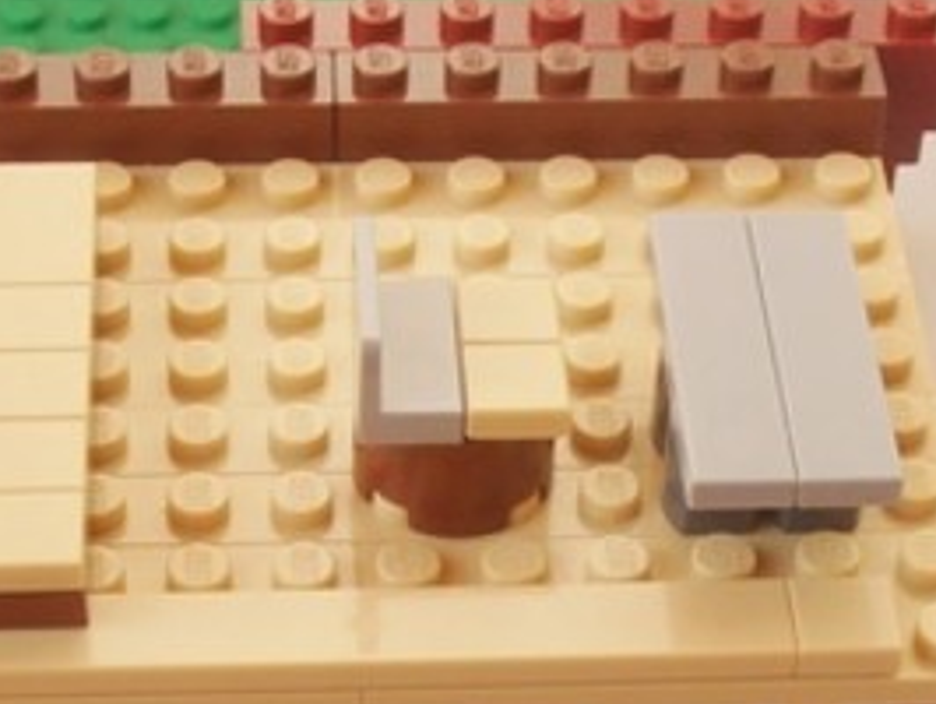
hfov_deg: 15.7
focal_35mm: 125
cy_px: 840
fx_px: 3383
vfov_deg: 11.6
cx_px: 415
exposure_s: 1/100
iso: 80
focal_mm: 6.61
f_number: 3.9
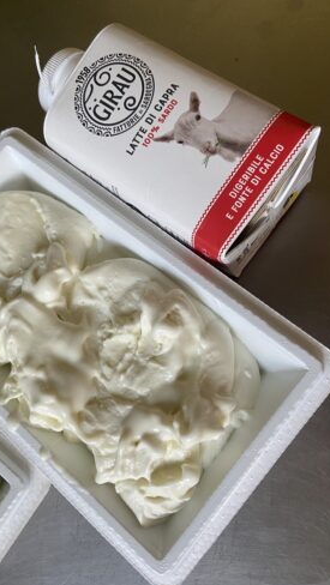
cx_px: 148
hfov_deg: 40.2
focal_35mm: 29
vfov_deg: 66.0
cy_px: 289
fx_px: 451
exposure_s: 1/87
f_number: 1.8
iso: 125
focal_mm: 4.25
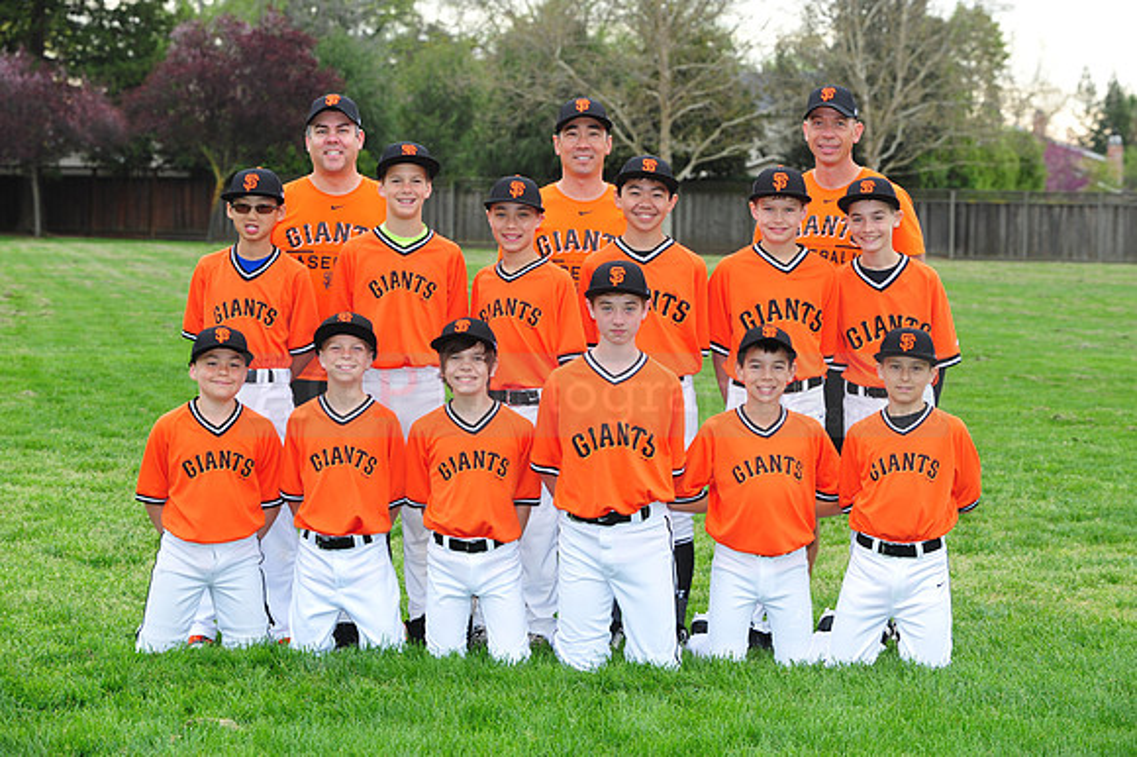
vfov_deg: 12.2
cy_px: 378
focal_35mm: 112
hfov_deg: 18.3
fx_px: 3535
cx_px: 568
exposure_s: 1/160
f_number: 8
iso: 400
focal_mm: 112
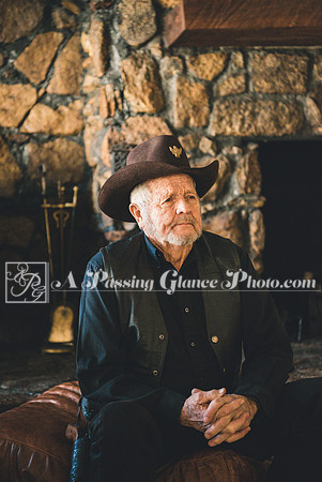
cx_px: 161
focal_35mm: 70
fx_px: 937
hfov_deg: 19.5
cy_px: 241
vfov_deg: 28.8
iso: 12800
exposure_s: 1/125
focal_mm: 70
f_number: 3.5
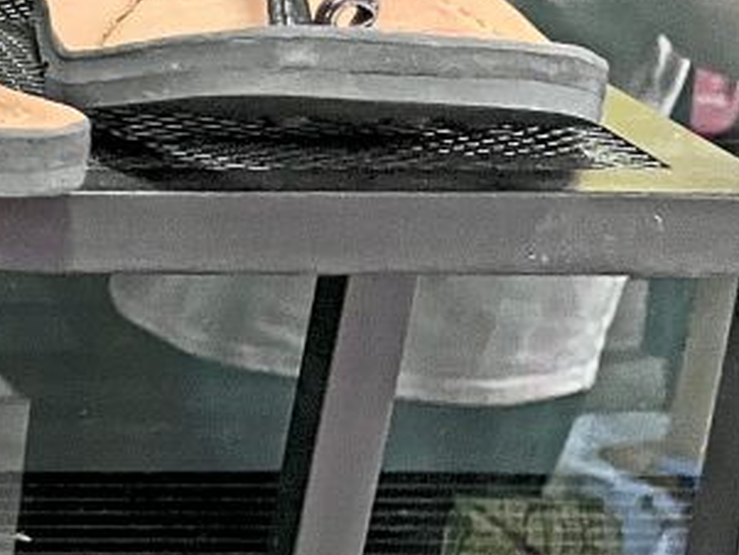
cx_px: -751
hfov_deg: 14.9
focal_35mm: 107
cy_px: 634
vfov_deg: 13.5
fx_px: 2285
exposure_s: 1/30
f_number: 1.6
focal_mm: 5.1
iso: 640
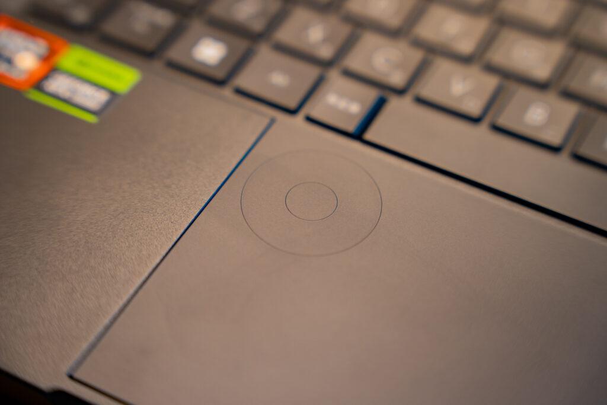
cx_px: 304
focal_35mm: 70
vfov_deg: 19.5
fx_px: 1180
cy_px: 202
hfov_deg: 28.8
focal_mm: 70
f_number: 2.8
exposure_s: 1/100
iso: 400
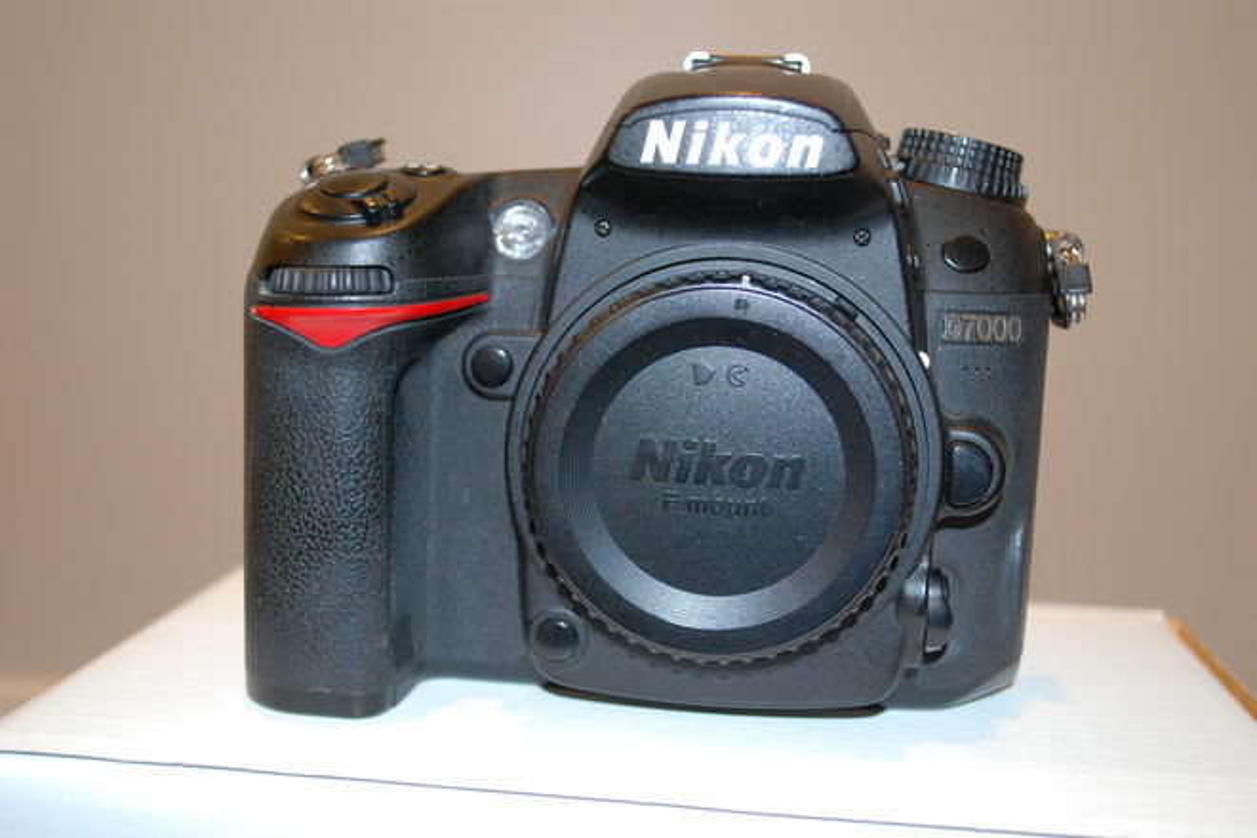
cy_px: 419
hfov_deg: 49.6
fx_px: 1362
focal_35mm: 39
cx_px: 628
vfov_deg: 34.2
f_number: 4.5
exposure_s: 1/25
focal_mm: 26
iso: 800
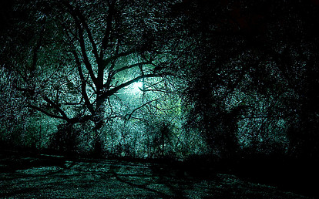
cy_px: 110
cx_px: 118
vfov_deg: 13.1
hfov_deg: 20.8
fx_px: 869
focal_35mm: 100
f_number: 6.3
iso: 200
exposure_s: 10
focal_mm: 70
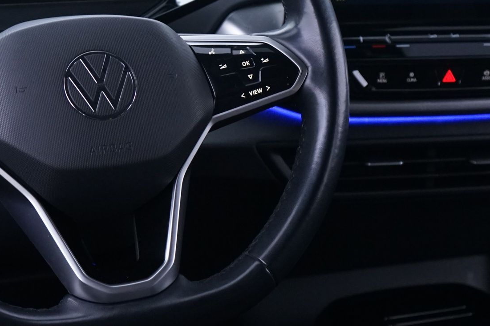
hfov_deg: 24.2
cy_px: 99
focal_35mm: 84
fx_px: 1143
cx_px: 220
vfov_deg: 16.2
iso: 2000
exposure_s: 1/13
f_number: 4
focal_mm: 37
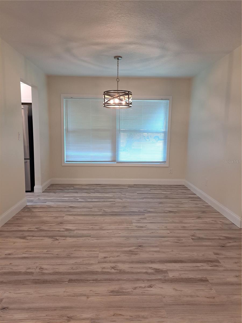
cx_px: 121
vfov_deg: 71.6
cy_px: 162
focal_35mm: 24
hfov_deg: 56.8
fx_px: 224
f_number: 1.8
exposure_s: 1/60
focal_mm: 5.23
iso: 125
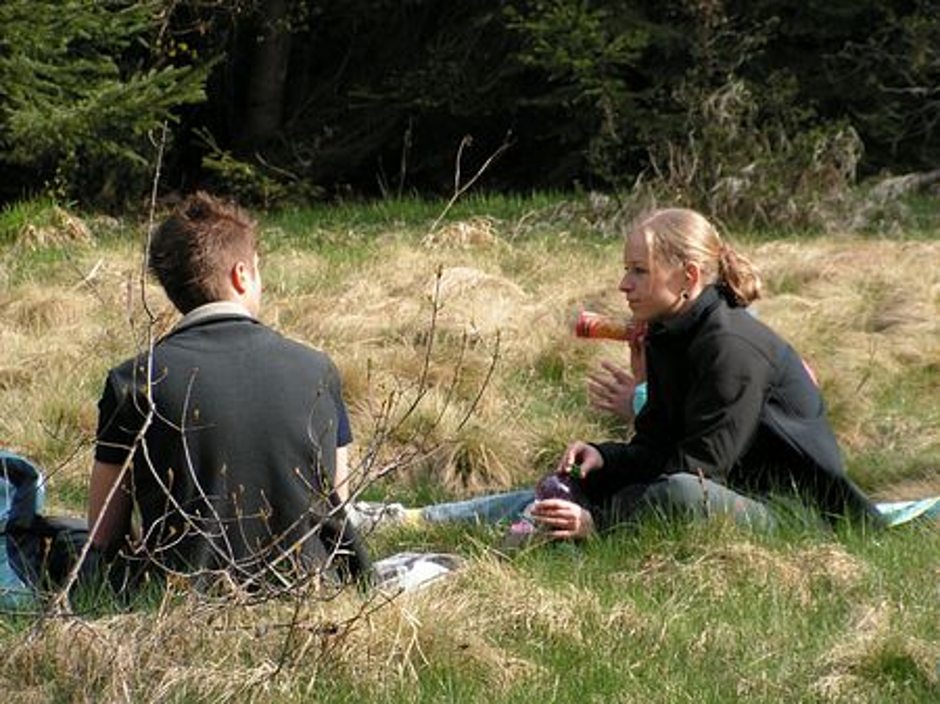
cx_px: 470
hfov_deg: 12.4
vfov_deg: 9.3
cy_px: 352
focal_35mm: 159
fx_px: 4315
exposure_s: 1/320
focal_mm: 26.5
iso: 50
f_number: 3.4
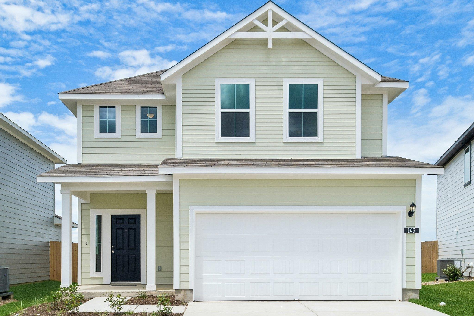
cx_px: 237
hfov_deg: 60.3
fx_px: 408
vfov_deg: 42.3
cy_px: 158
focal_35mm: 31
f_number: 8
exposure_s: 1/1250
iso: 400
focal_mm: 21
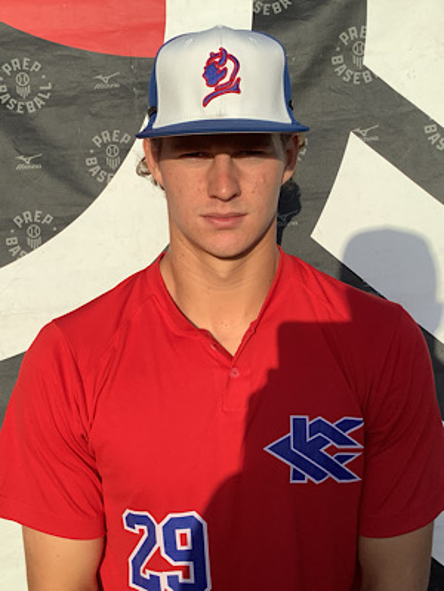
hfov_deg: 45.4
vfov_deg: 58.4
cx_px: 222
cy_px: 296
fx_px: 530
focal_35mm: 31
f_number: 2.4
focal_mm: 3.3
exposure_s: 1/1294
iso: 25
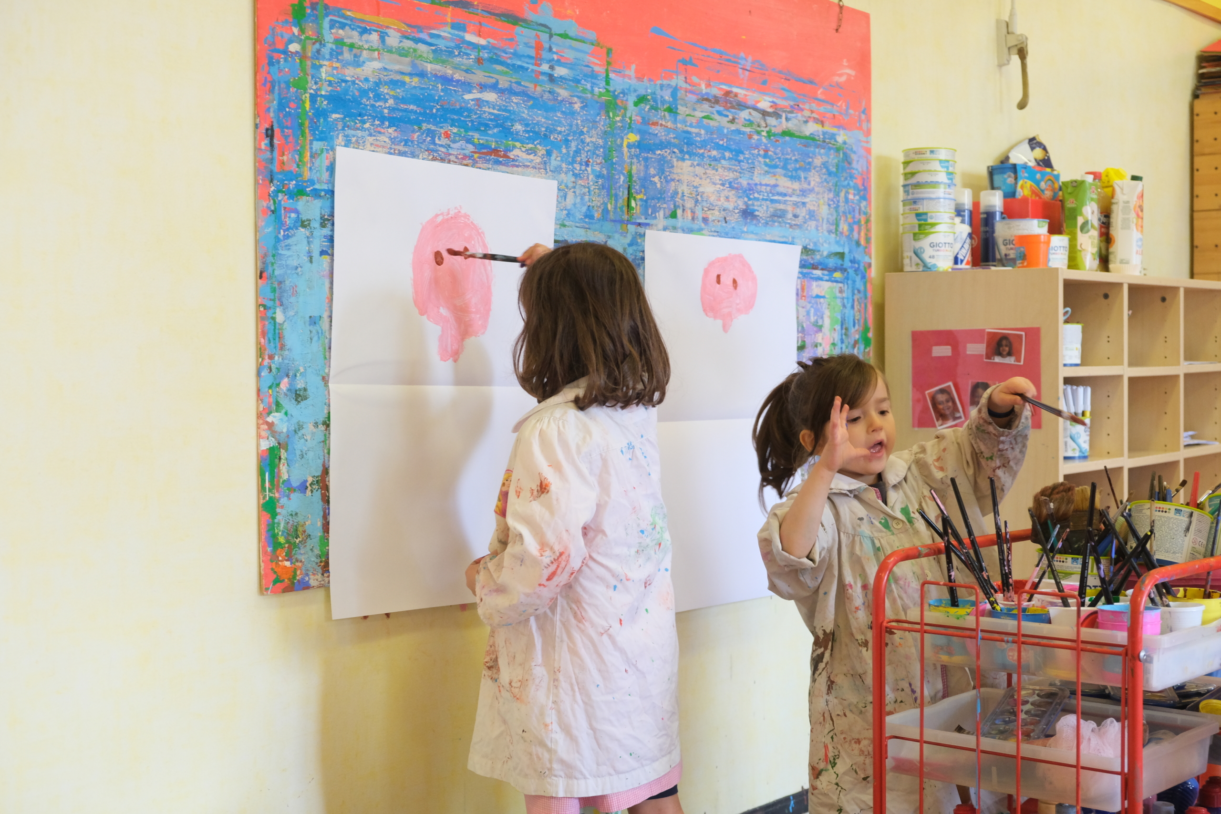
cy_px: 407
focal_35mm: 47
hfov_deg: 41.9
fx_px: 1594
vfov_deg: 28.7
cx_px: 610
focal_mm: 31.5
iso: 1250
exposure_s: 1/60
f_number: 3.6
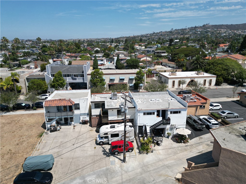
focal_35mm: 24
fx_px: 171
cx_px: 123
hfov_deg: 71.6
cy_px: 92
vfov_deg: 56.8
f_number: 1.7
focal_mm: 6.72
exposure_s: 1/4000
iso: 120
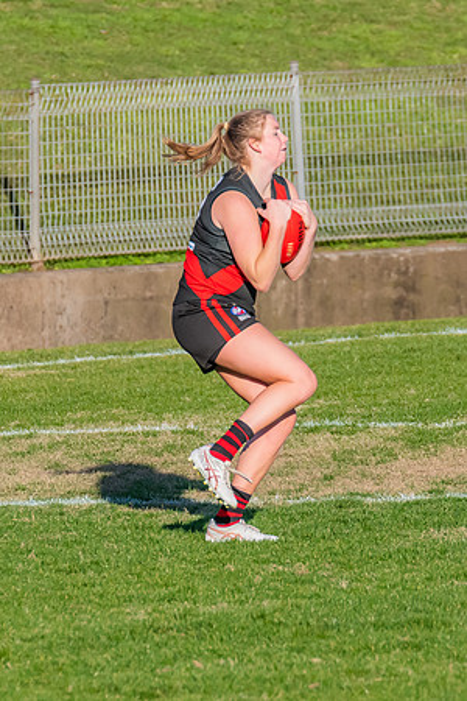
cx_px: 276
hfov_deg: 1.4
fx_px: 19506
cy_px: 366
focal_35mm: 1003
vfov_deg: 2.1
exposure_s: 1/1250
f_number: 9
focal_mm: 420
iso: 800
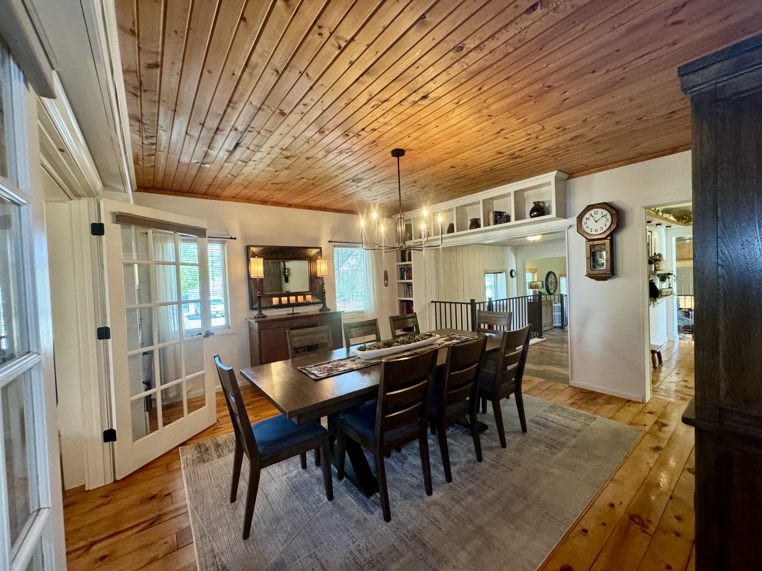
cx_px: 381
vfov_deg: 85.7
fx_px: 308
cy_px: 286
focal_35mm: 14
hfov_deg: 102.1
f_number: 2.2
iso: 320
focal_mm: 2.22
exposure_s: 1/60
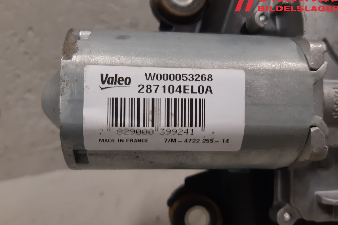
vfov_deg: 46.4
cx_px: 165
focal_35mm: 28
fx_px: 263
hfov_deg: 65.5
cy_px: 113
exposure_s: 1/50
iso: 100
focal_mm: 3.93
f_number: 1.7
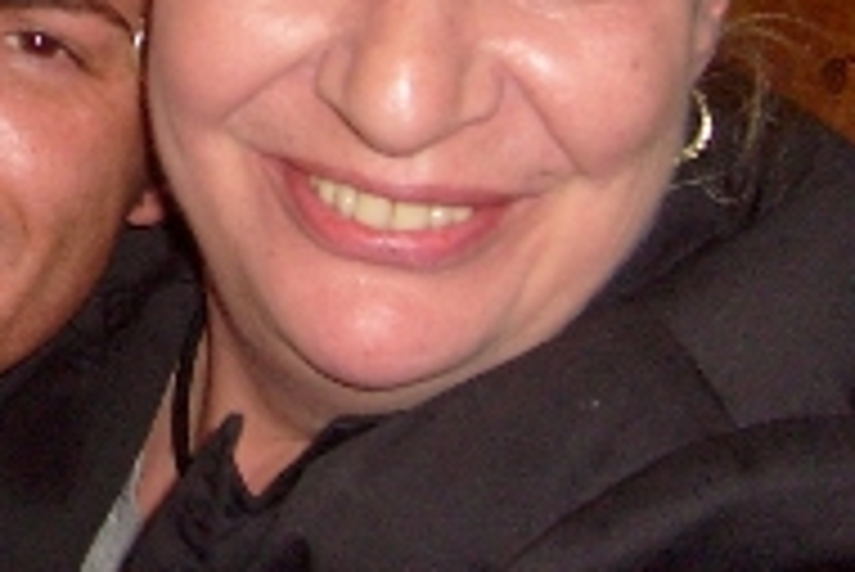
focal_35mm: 102
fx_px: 2424
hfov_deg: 19.3
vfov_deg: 13.2
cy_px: -23
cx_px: -52
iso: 100
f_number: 2.8
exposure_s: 1/45
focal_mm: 5.8
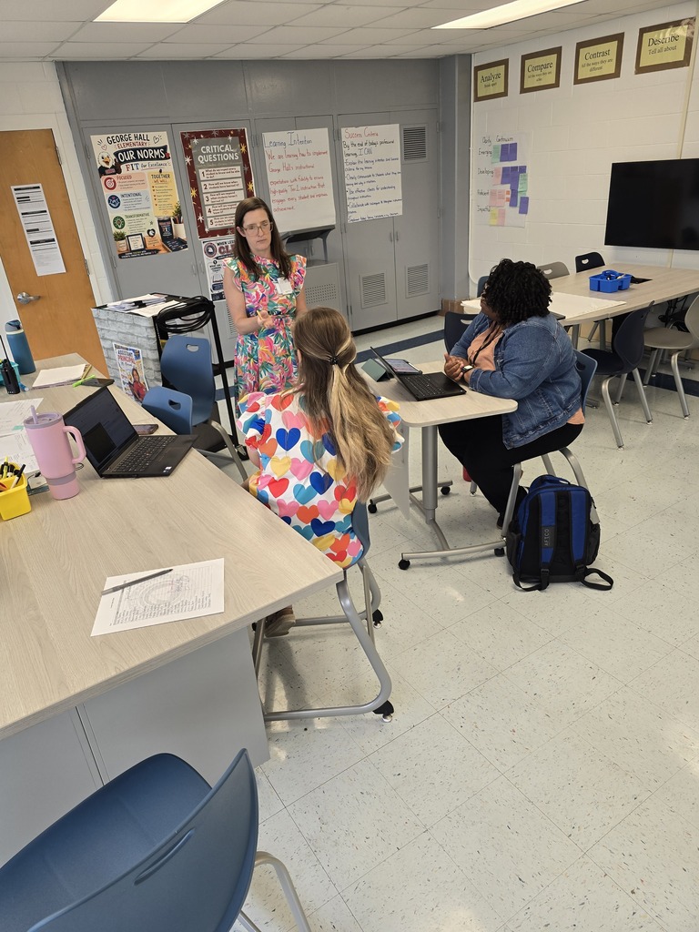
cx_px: 350
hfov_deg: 58.9
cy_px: 466
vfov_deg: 73.9
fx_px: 619
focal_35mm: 23
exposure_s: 1/120
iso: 100
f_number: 1.7
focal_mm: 6.3
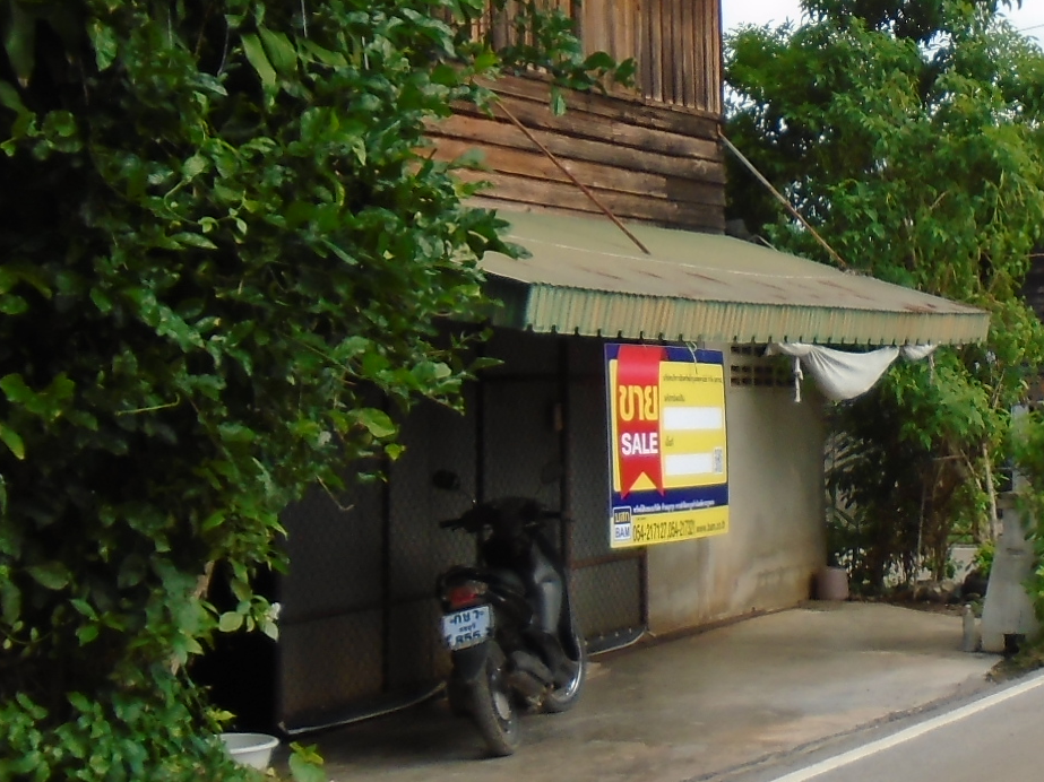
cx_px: 865
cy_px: 233
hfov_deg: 26.1
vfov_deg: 20.1
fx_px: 2201
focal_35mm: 73
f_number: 3.2
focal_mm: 4.6
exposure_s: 1/640
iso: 100
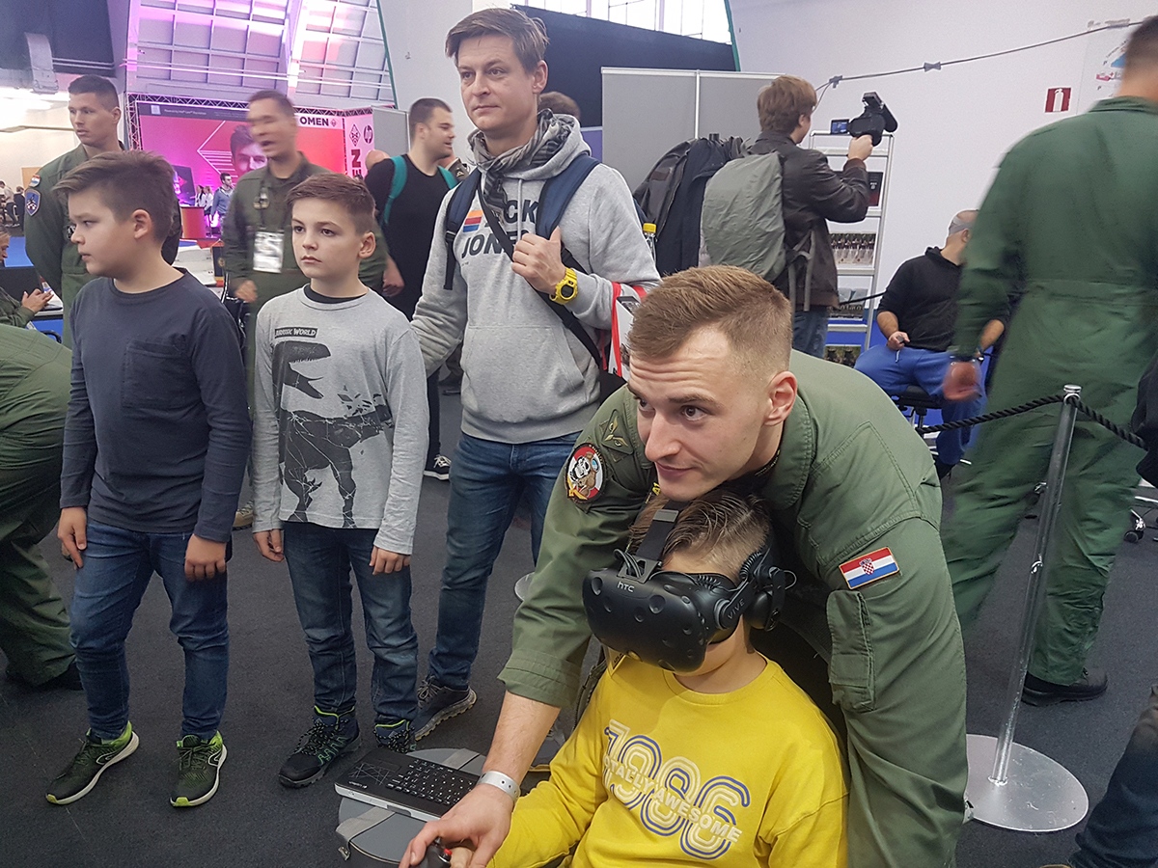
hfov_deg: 67.3
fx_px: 870
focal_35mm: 26
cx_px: 579
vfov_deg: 53.1
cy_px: 434
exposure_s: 1/24
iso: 160
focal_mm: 4.2
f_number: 1.7
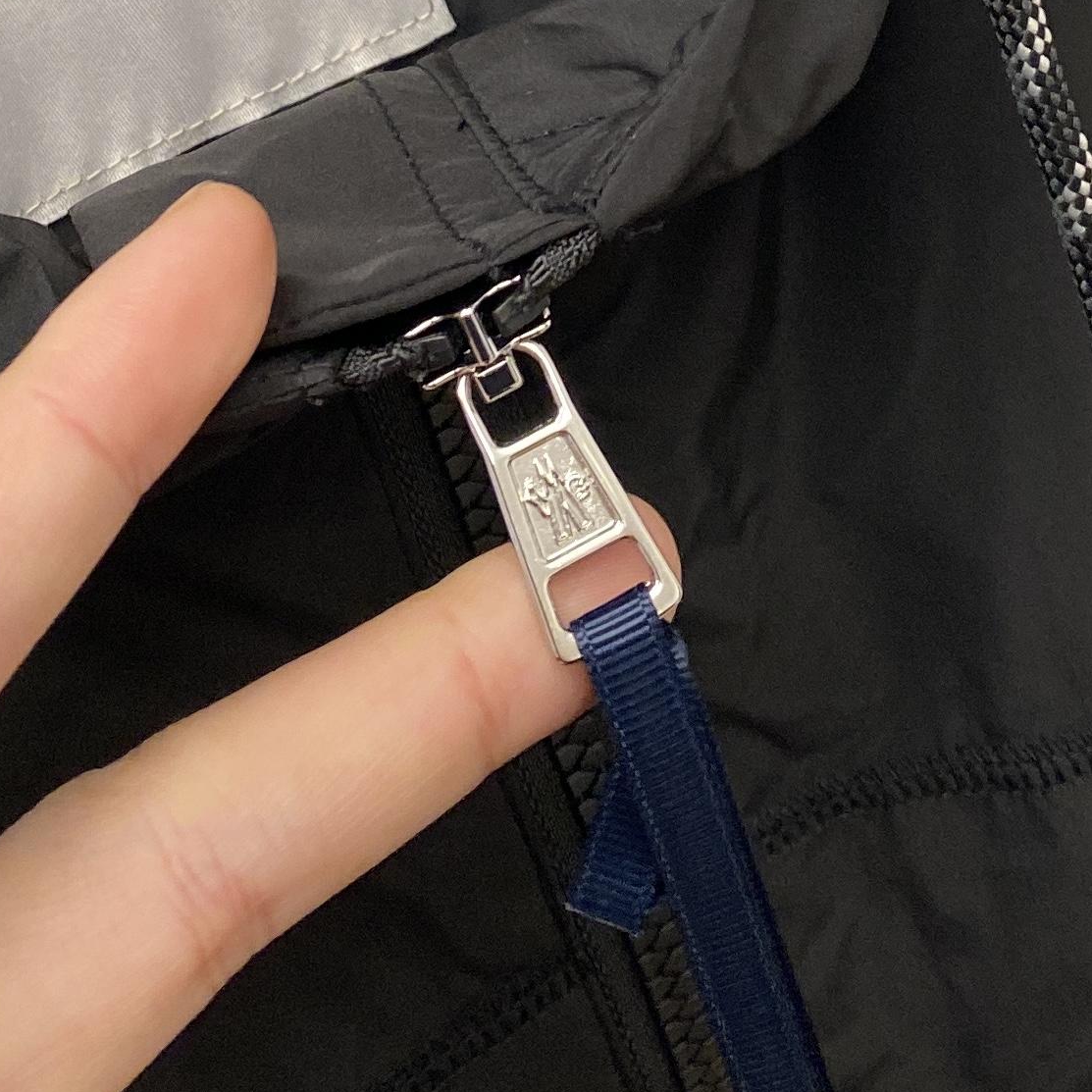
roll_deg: +15.5
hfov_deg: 52.5
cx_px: 542
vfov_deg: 52.4
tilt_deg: -18.2
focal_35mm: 31
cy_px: 476
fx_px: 1106
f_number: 1.8
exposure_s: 1/121
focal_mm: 4.25
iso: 125
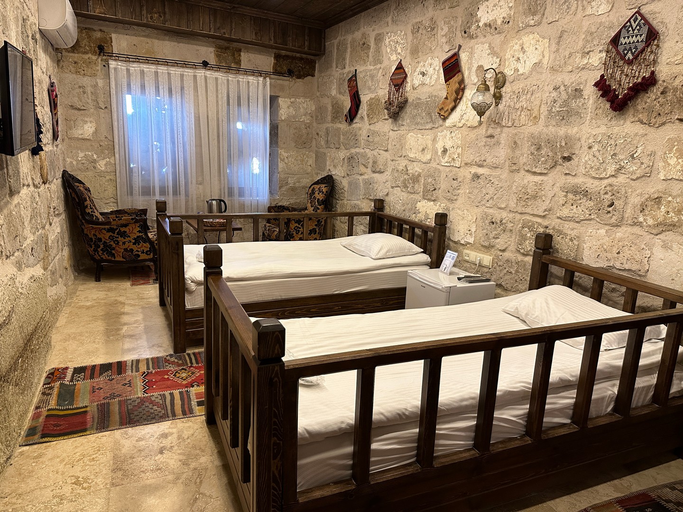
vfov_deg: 56.8
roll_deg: -1.9
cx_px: 342
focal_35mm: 24
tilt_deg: -12.7
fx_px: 474
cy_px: 256
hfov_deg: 71.6
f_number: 1.78
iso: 320
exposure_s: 1/60
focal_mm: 6.86
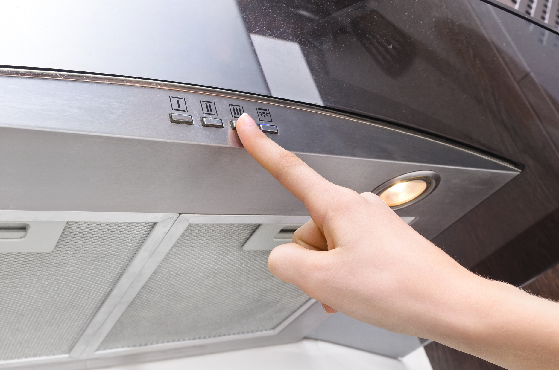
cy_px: 196
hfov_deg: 47.5
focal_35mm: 41
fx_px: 635
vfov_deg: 32.5
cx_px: 295
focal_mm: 24
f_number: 8
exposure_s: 1/160
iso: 100
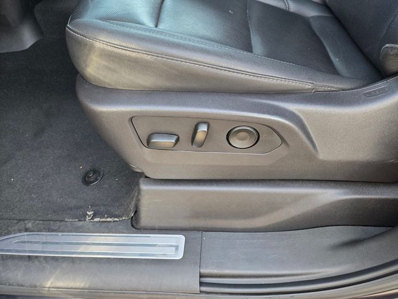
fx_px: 264
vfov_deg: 58.9
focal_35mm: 23
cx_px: 199
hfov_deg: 73.9
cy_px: 150
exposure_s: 1/180
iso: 200
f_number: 1.8
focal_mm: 5.4
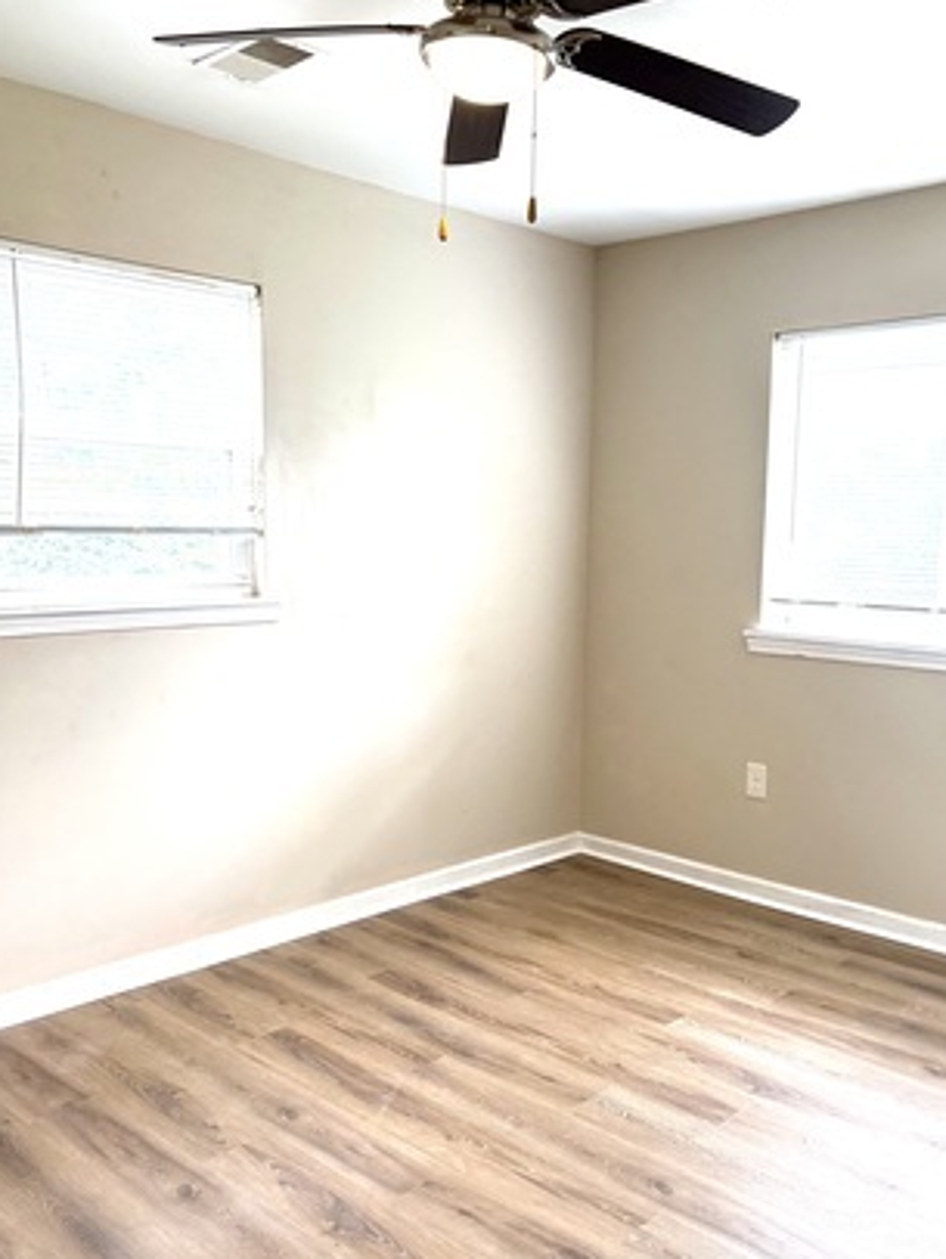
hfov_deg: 44.2
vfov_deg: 56.7
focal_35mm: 32
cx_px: 464
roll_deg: -1.7
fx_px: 1165
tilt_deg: -6.6
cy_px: 667
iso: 125
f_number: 1.6
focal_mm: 5.96
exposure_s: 1/226
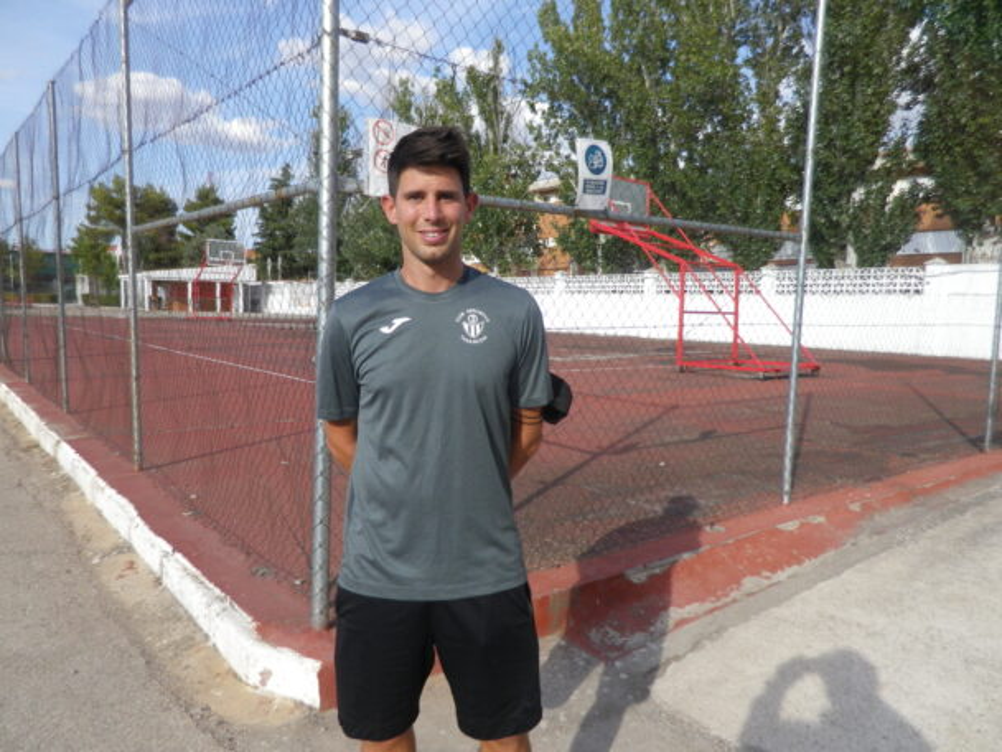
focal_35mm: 25
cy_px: 376
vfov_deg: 54.9
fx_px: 724
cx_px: 501
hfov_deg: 69.4
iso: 80
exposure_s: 1/640
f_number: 3.5
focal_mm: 4.5
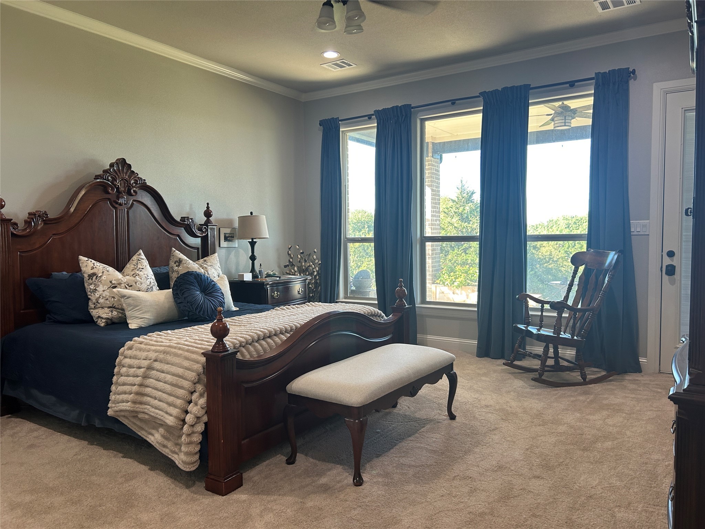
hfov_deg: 67.3
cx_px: 352
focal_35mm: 26
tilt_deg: -3.4
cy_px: 264
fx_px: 530
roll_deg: +0.5
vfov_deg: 53.1
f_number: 1.5
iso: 100
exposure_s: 1/120
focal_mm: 5.7
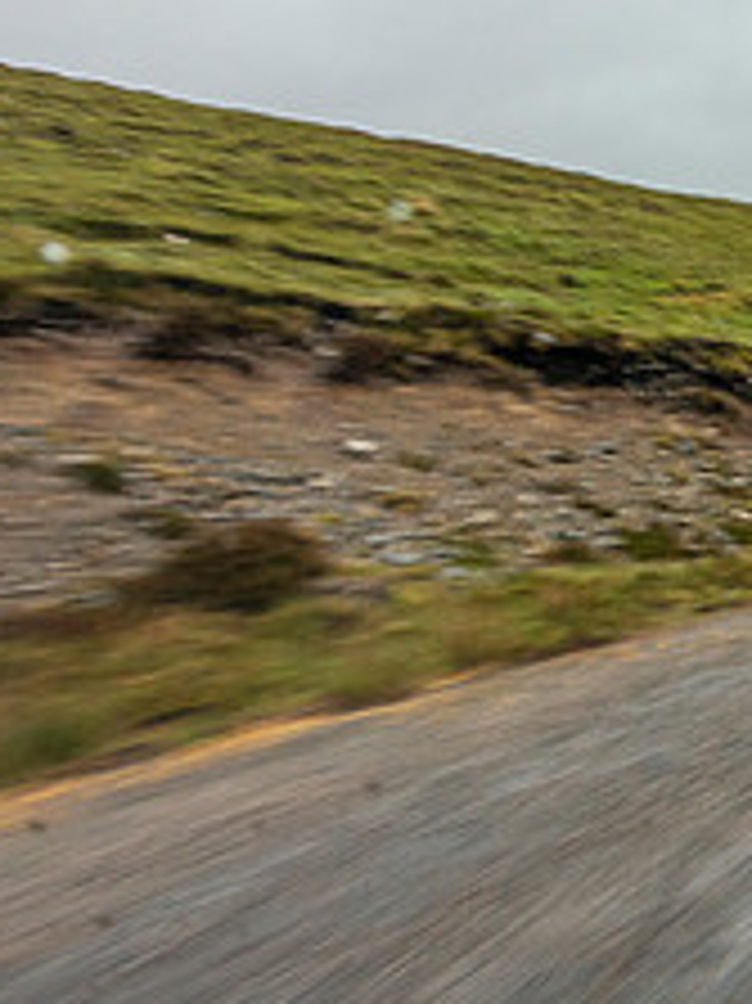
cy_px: 313
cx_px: 1279
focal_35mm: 60
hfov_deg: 19.5
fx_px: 1740
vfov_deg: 31.9
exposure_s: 1/30
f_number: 8
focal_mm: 8.8
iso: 160
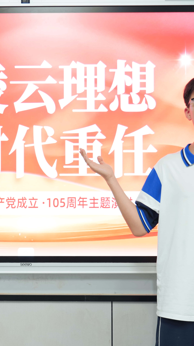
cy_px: 172
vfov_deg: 33.8
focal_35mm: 62
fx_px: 567
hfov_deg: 19.3
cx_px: 44
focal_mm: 39
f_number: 4.5
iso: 1000
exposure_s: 1/60
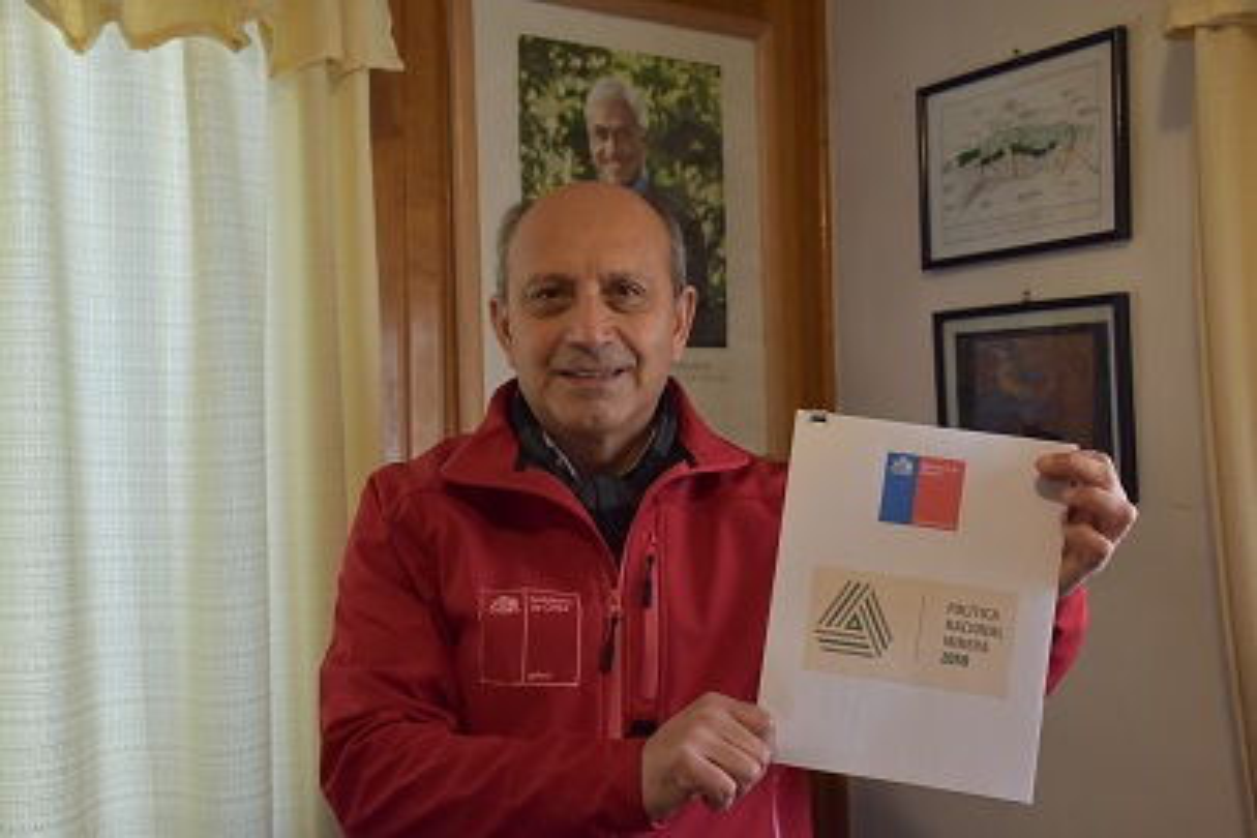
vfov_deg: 33.0
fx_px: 1414
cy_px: 419
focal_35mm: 40
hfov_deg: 47.9
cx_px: 628
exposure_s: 1/60
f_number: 4
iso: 720
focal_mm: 27
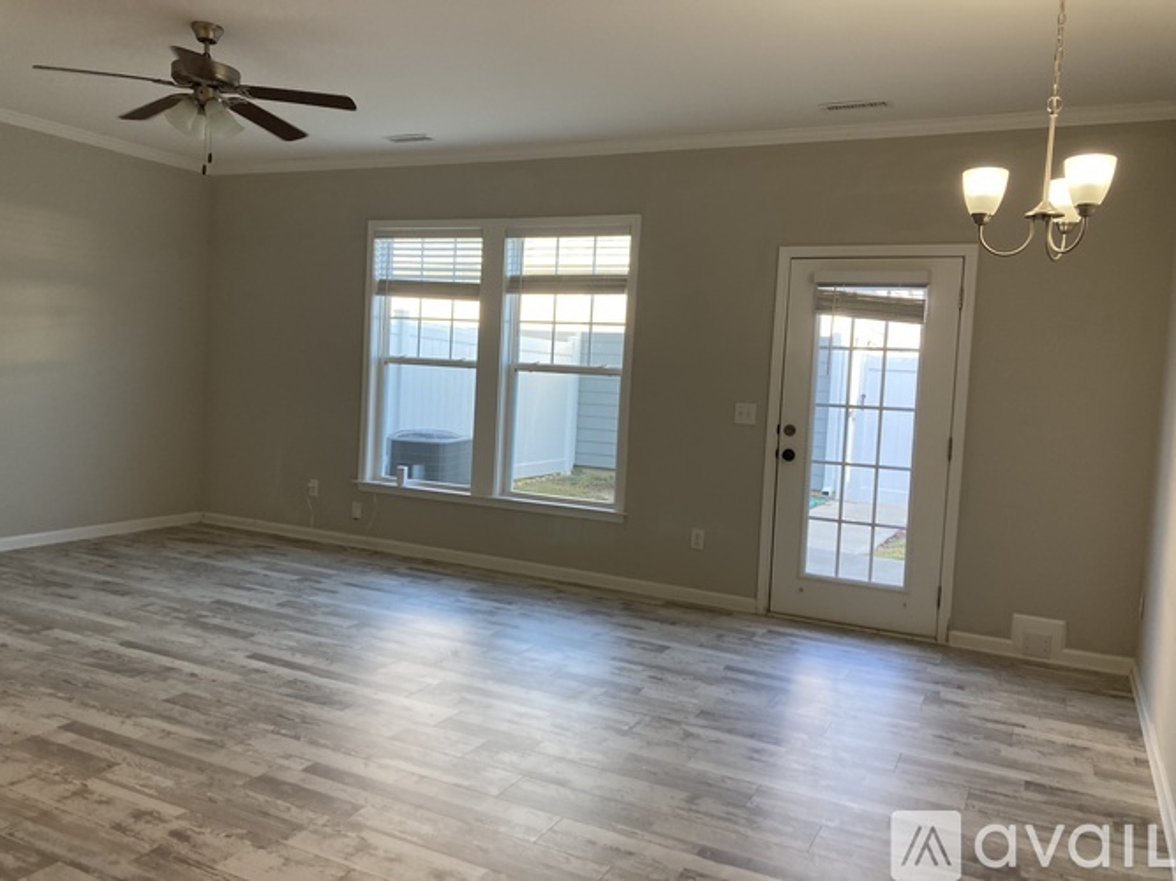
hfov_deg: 63.5
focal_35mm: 28
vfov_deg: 49.7
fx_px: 951
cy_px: 440
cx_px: 588
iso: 80
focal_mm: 3.99
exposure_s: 1/120
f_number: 1.8
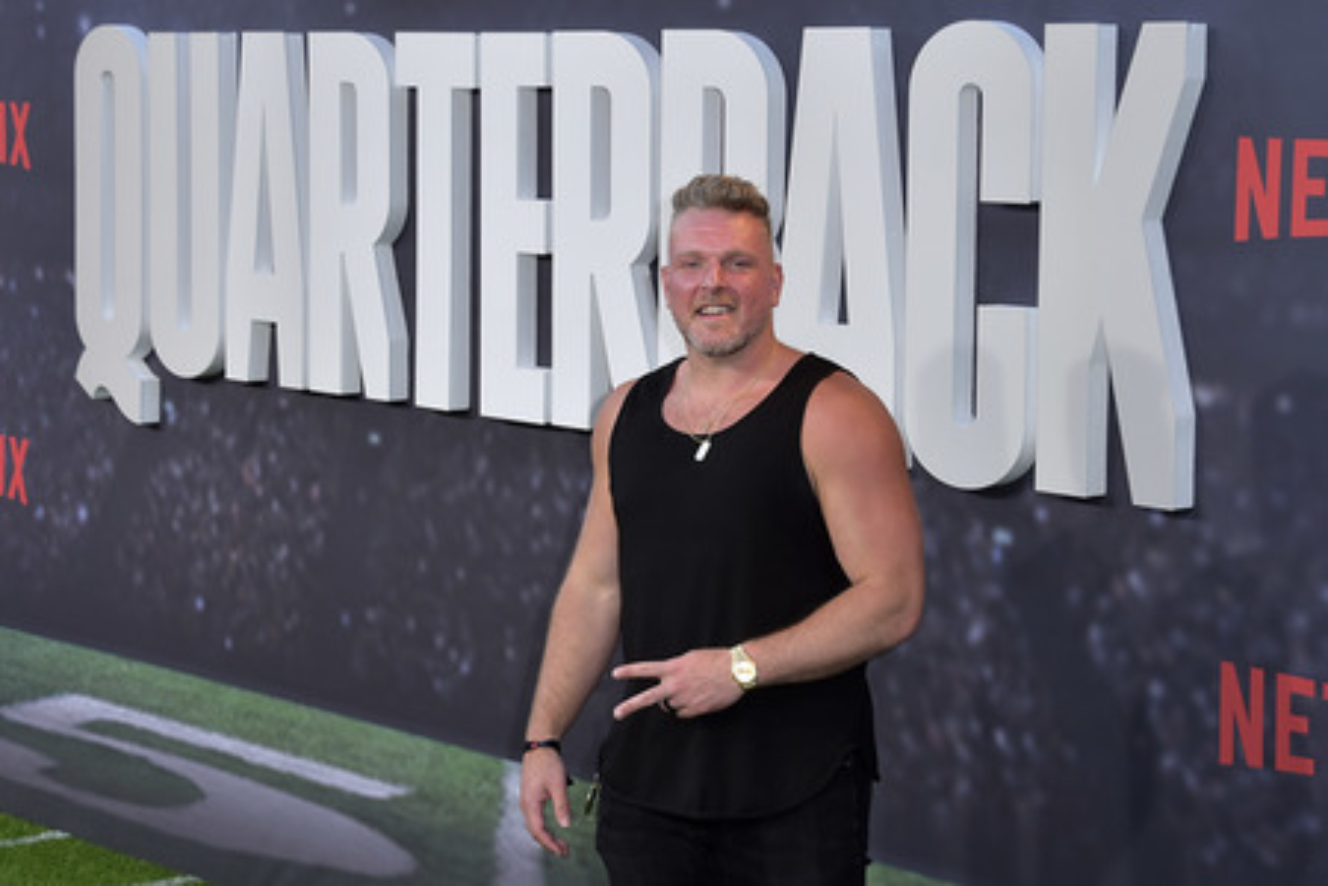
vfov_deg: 23.4
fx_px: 2139
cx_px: 664
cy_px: 443
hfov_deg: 34.5
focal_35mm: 58
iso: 320
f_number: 6.3
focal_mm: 58
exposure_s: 1/250
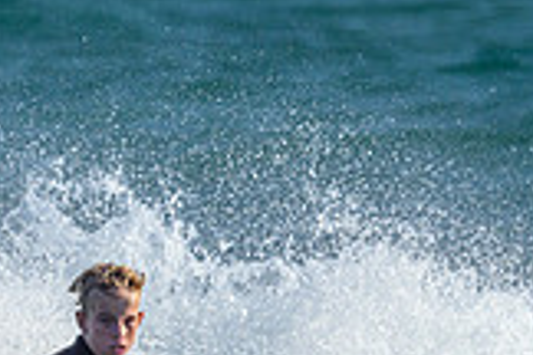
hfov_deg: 0.7
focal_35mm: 3142
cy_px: 517
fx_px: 46515
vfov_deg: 0.4
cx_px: 20
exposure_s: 1/2000
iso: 250
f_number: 6.3
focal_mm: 800
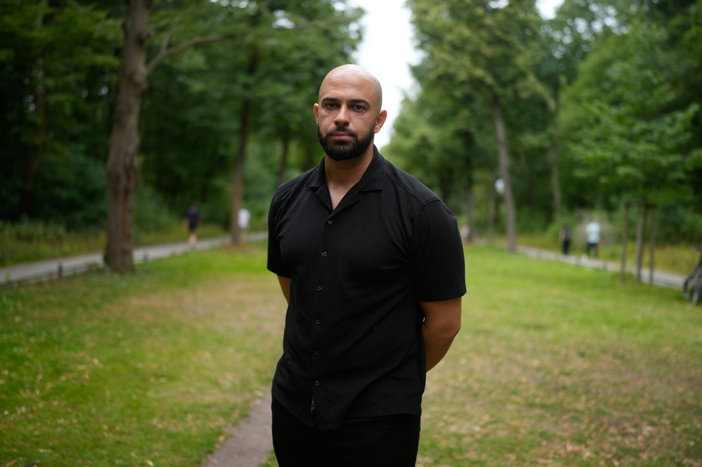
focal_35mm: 35
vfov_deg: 37.8
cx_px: 351
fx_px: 682
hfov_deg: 54.4
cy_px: 234
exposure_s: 1/3200
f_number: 1.4
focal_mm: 35
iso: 250
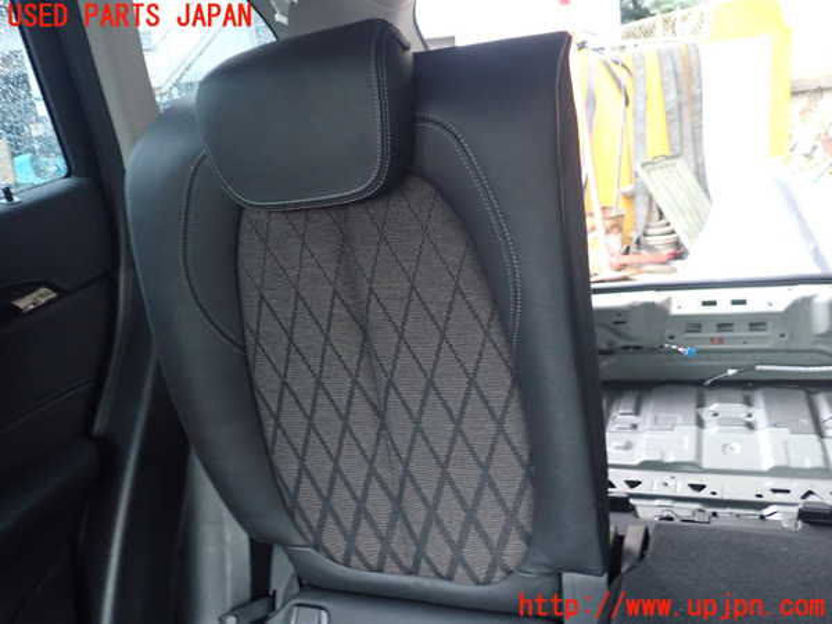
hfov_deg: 60.0
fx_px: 721
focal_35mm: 30
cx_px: 416
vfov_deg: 46.8
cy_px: 312
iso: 800
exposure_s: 1/20
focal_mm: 5.4
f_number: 2.3
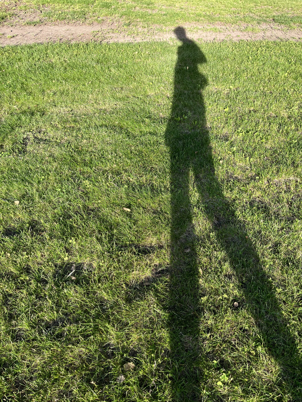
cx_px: 151
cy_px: 201
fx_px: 302
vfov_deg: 67.3
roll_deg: -0.9
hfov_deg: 53.1
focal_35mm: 26
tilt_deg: -40.3
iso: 50
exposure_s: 1/481
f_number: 1.6
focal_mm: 5.1
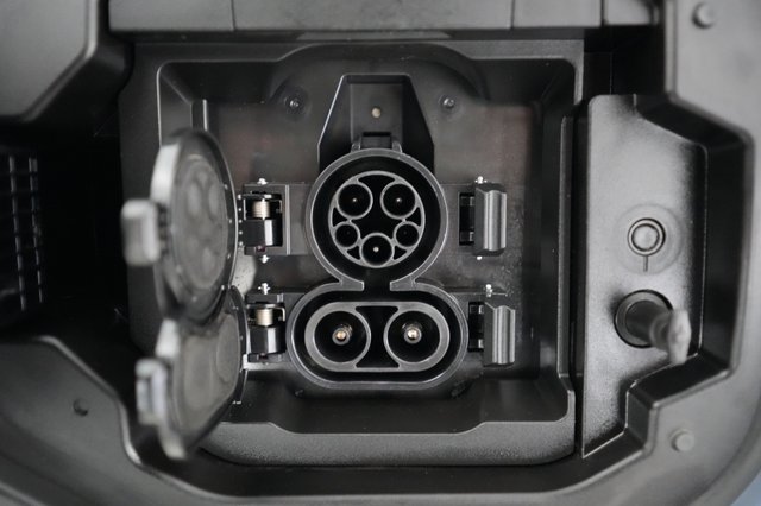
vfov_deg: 46.4
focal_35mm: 28
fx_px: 592
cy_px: 253
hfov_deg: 65.5
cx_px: 380
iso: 12800
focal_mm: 28
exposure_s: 1/60
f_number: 2.8
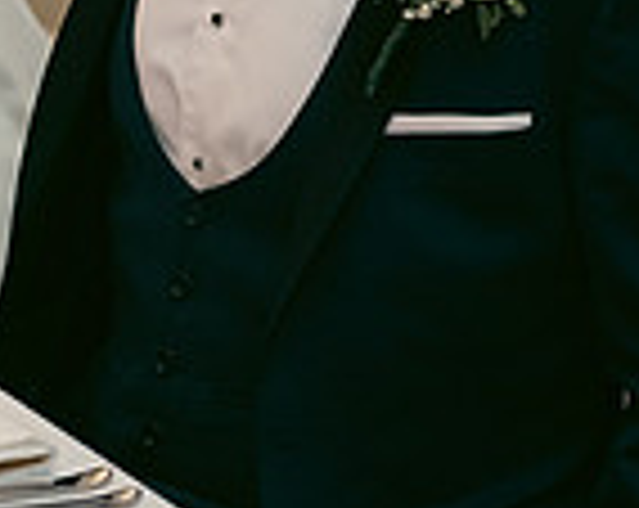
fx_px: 4209
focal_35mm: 223
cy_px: -232
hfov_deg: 8.7
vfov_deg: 6.8
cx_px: 310
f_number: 3.5
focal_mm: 58
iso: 2000
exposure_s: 1/160
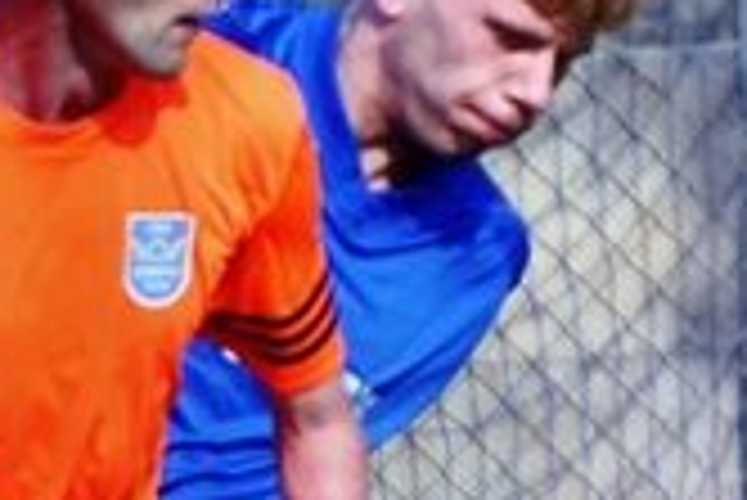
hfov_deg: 1.8
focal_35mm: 1177
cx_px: 324
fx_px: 24443
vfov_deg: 1.2
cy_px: 716
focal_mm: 200
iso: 200
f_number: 5.6
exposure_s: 1/800
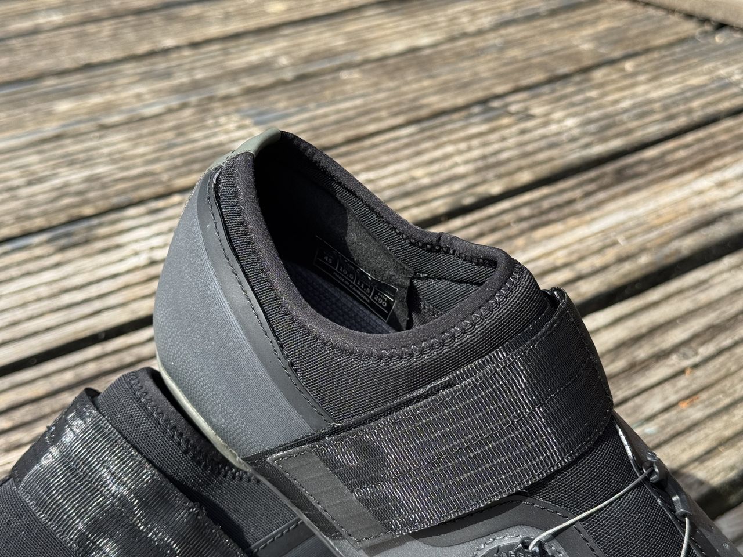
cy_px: 278
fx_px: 1030
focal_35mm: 48
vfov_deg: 30.3
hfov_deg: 39.7
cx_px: 372
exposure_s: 1/1339
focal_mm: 6.76
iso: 64
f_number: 1.78
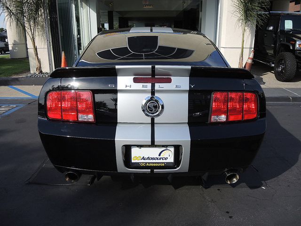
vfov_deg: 49.7
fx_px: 243
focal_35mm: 28
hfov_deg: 63.4
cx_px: 150
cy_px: 113
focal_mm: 6
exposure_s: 1/1250
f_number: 2.5
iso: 80
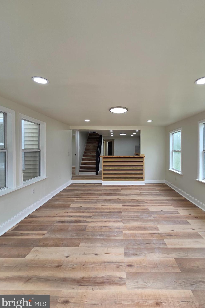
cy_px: 152
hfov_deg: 80.7
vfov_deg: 104.2
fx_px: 120
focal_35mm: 14
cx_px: 117
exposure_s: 1/120
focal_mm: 2.2
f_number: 2.2
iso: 80
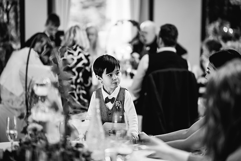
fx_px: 576
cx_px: 121
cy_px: 81
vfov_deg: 15.9
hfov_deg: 23.6
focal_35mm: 86
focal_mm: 85
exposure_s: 1/250
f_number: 1.4
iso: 800
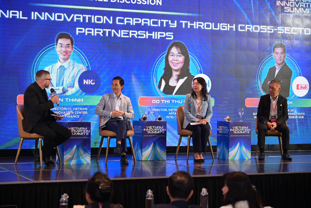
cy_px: 104
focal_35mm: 75
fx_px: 648
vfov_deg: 18.2
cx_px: 156
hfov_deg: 27.0
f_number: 4
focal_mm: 75
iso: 1600
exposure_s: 1/200
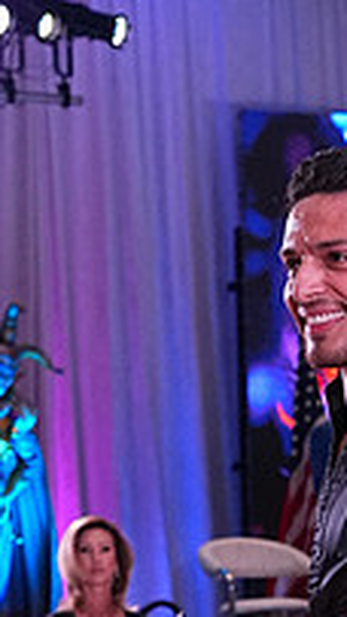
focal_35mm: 236
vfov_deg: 9.0
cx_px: 559
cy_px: 851
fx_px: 3865
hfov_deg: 5.1
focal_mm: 53
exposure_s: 1/400
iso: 3200
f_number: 5
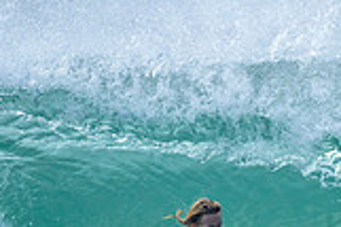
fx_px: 33951
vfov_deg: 0.4
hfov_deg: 0.6
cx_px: 356
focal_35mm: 3588
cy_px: 311
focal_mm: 800
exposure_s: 1/2000
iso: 400
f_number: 6.3
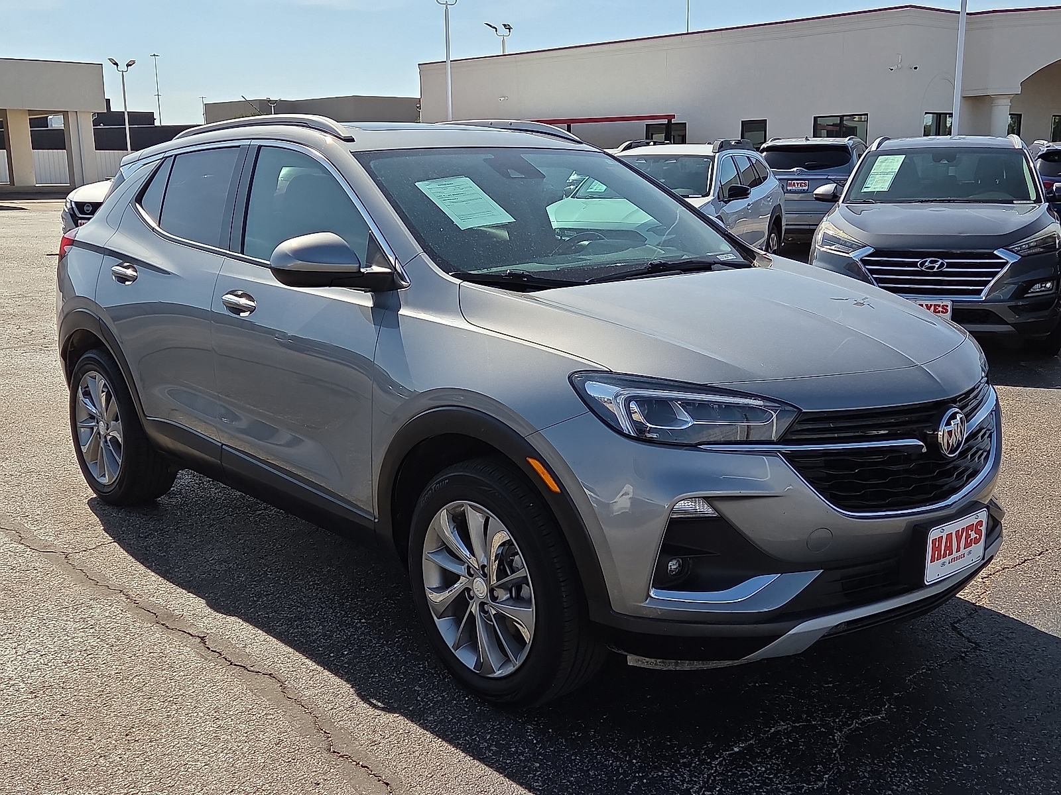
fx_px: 1134
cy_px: 398
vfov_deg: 38.7
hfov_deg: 50.1
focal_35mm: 37
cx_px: 530
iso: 25
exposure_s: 1/1667
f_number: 1.8
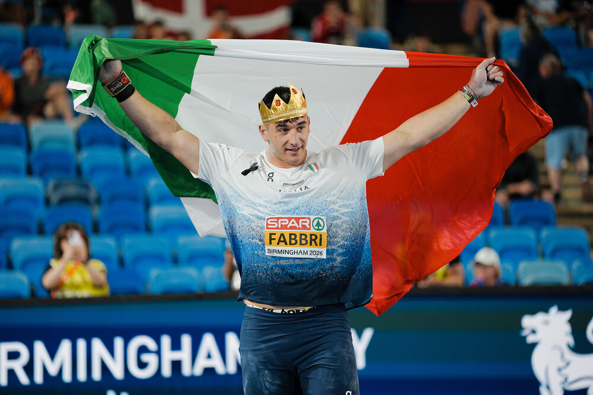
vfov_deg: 9.2
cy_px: 198
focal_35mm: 150
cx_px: 296
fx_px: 2471
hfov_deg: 13.7
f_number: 2
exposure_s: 1/1250
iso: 1000
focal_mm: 150
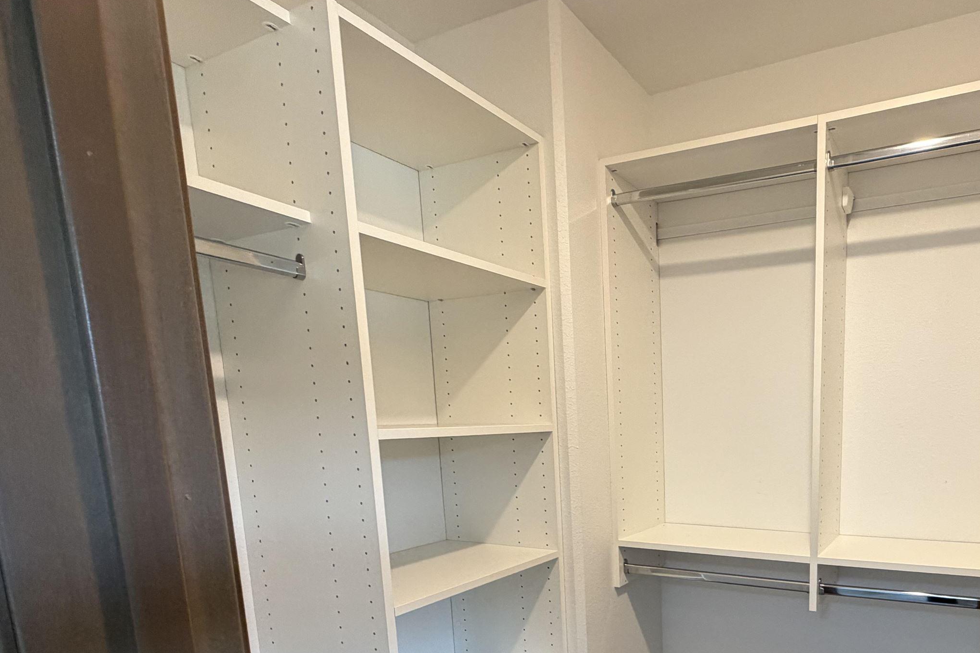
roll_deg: +1.0
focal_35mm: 22
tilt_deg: -9.7
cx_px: 709
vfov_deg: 53.9
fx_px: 599
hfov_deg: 74.2
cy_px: 510
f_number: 2.2
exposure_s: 1/120
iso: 320
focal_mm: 2.22
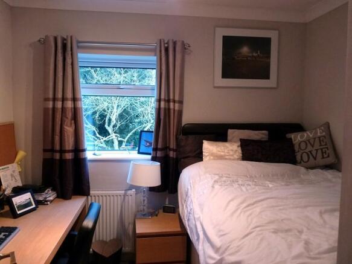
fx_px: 274
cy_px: 132
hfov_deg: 65.3
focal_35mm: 27
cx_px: 176
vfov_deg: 51.3
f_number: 2.8
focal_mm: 4.8
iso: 400
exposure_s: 1/8
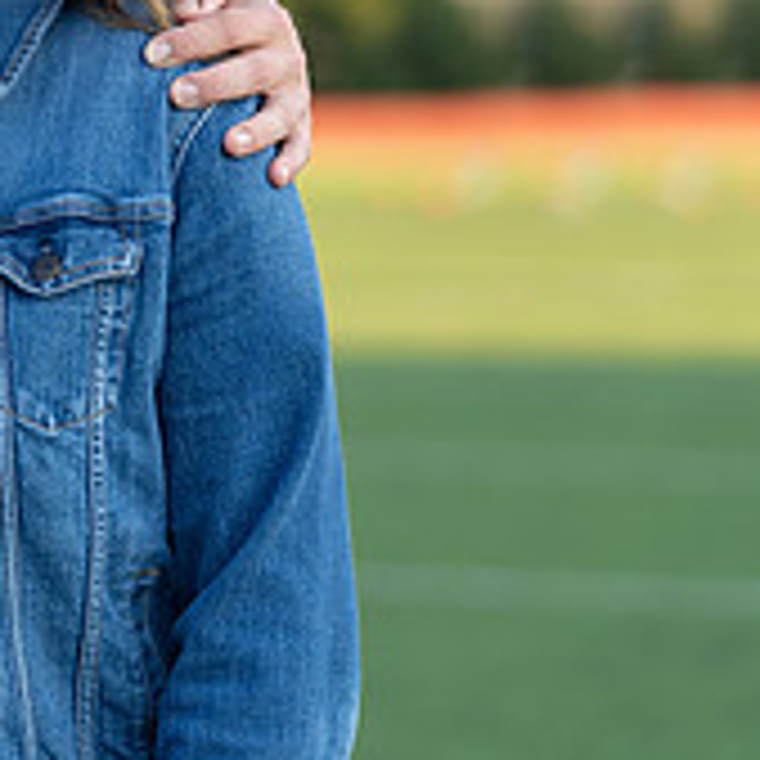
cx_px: -275
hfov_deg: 5.6
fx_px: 7651
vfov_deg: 5.7
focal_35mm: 308
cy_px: -68
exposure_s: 1/320
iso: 100
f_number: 2.8
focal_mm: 102
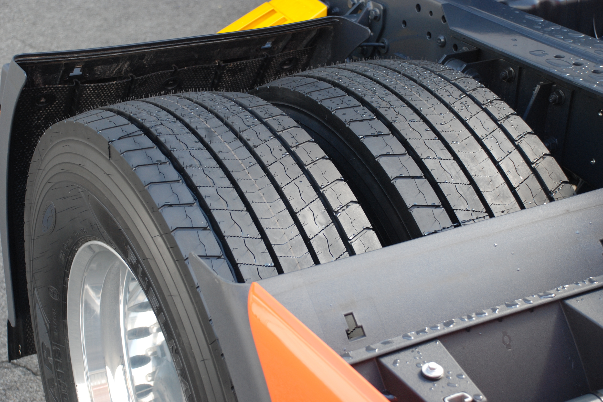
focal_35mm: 67
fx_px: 1122
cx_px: 303
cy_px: 199
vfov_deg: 20.3
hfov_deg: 30.1
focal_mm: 44
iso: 320
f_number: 4.8
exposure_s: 1/80
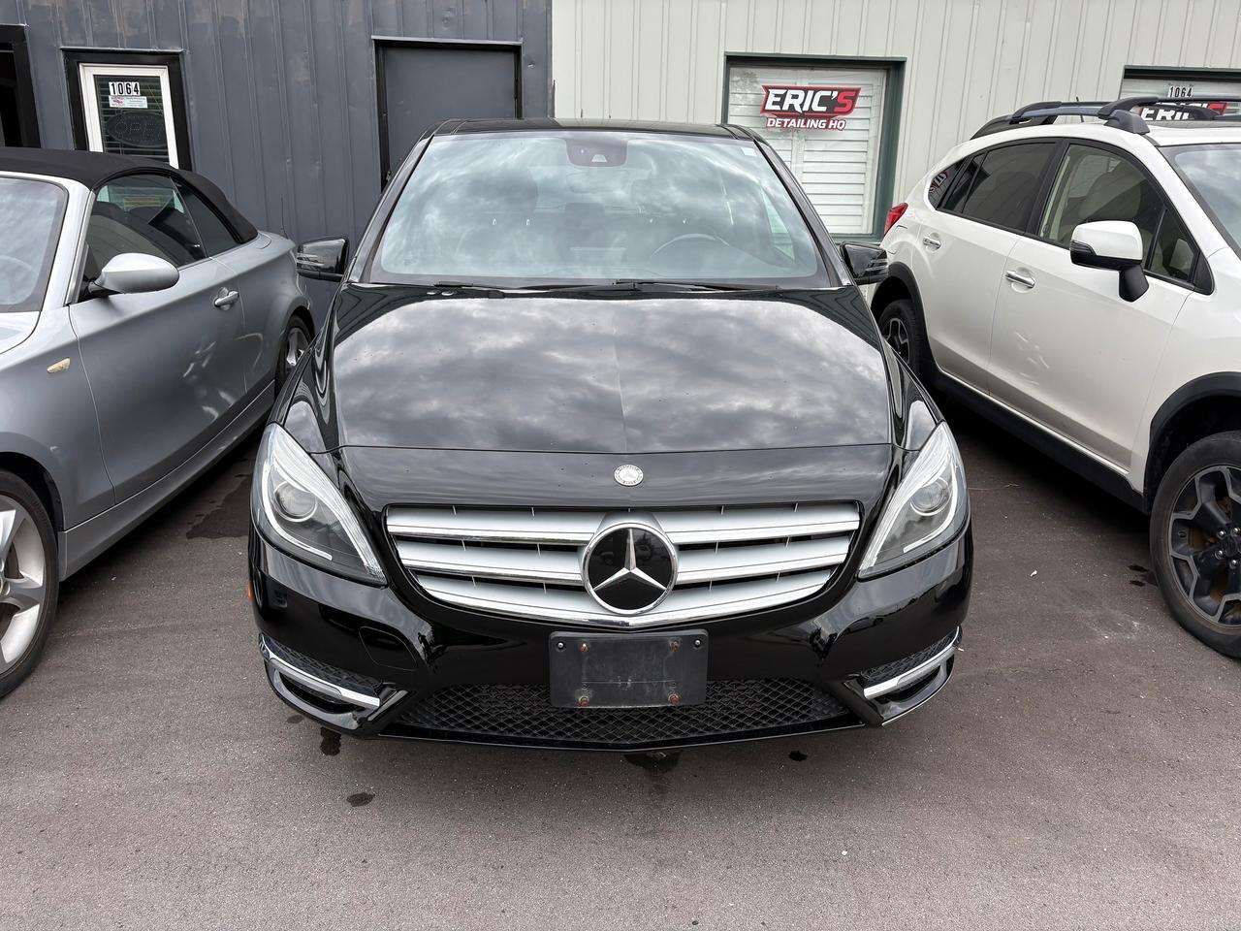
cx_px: 620
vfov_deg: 53.1
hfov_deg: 67.3
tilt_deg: -15.7
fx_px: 932
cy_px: 466
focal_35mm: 26
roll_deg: -0.2
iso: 50
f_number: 1.6
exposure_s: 1/414
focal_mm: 5.96
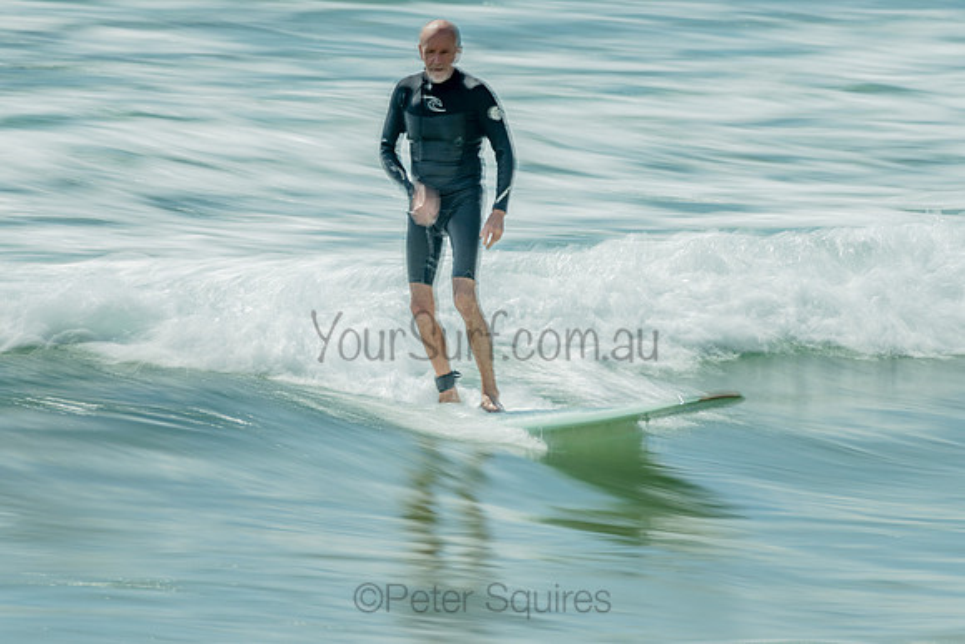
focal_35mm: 613
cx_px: 422
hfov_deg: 3.4
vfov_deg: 2.2
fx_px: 16435
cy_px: 281
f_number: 8
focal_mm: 500
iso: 64
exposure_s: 1/6
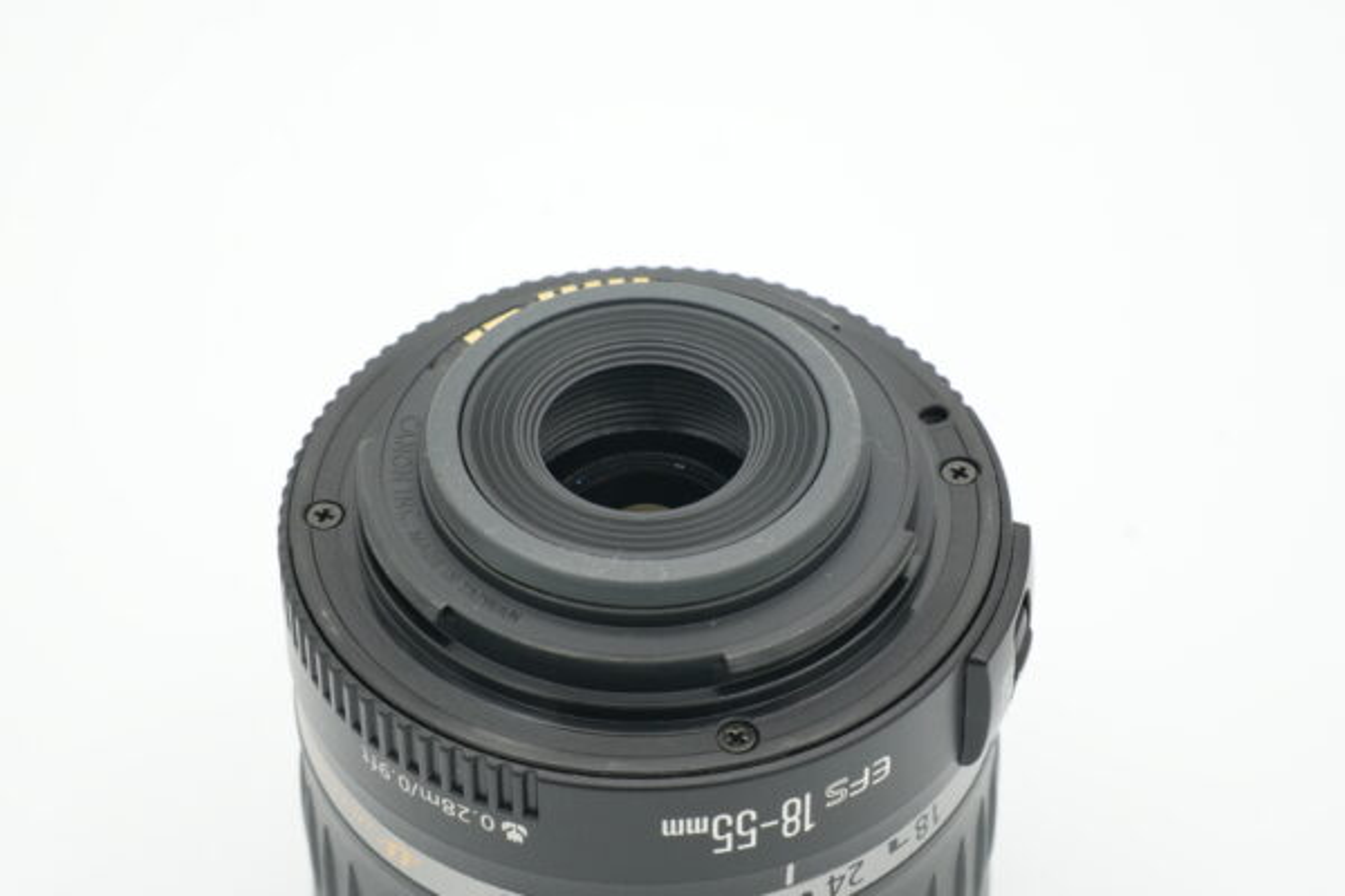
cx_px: 672
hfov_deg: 19.5
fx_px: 3923
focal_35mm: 105
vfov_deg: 13.0
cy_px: 448
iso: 500
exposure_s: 1/100
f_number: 13
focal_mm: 70
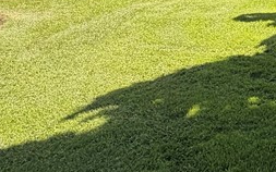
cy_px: -48
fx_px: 451
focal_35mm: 60
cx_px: 349
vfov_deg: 20.0
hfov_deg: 28.5
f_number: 2.2
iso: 40
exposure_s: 1/686
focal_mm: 2.22
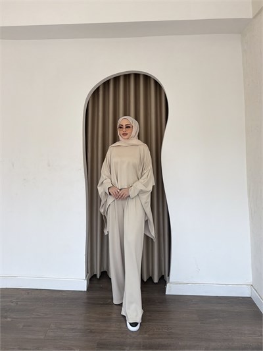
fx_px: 243
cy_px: 176
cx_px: 132
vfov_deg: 71.6
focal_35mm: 24
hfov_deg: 56.8
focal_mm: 6.76
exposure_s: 1/1770
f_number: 1.78
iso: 320
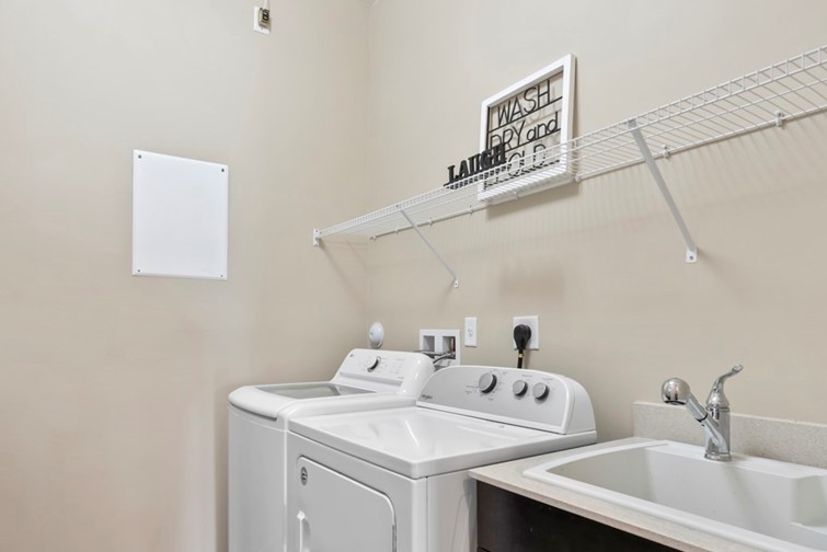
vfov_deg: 54.9
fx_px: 529
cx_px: 418
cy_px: 317
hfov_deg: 76.1
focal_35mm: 23
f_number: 9
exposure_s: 1.6
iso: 100
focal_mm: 16
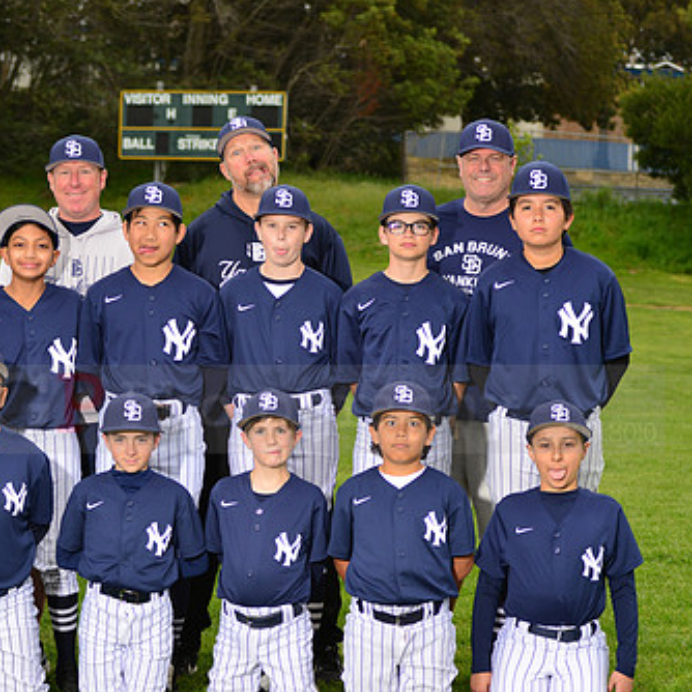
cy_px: 393
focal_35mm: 118
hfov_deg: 14.8
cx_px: 263
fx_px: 2669
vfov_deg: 14.8
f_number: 6.3
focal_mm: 80
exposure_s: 1/200
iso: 200
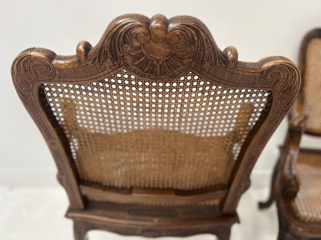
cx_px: 160
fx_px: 241
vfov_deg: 53.1
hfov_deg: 67.3
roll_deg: -1.4
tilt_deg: -28.2
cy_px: 120
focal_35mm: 26
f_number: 1.5
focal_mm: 5.7
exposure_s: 1/60
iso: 200
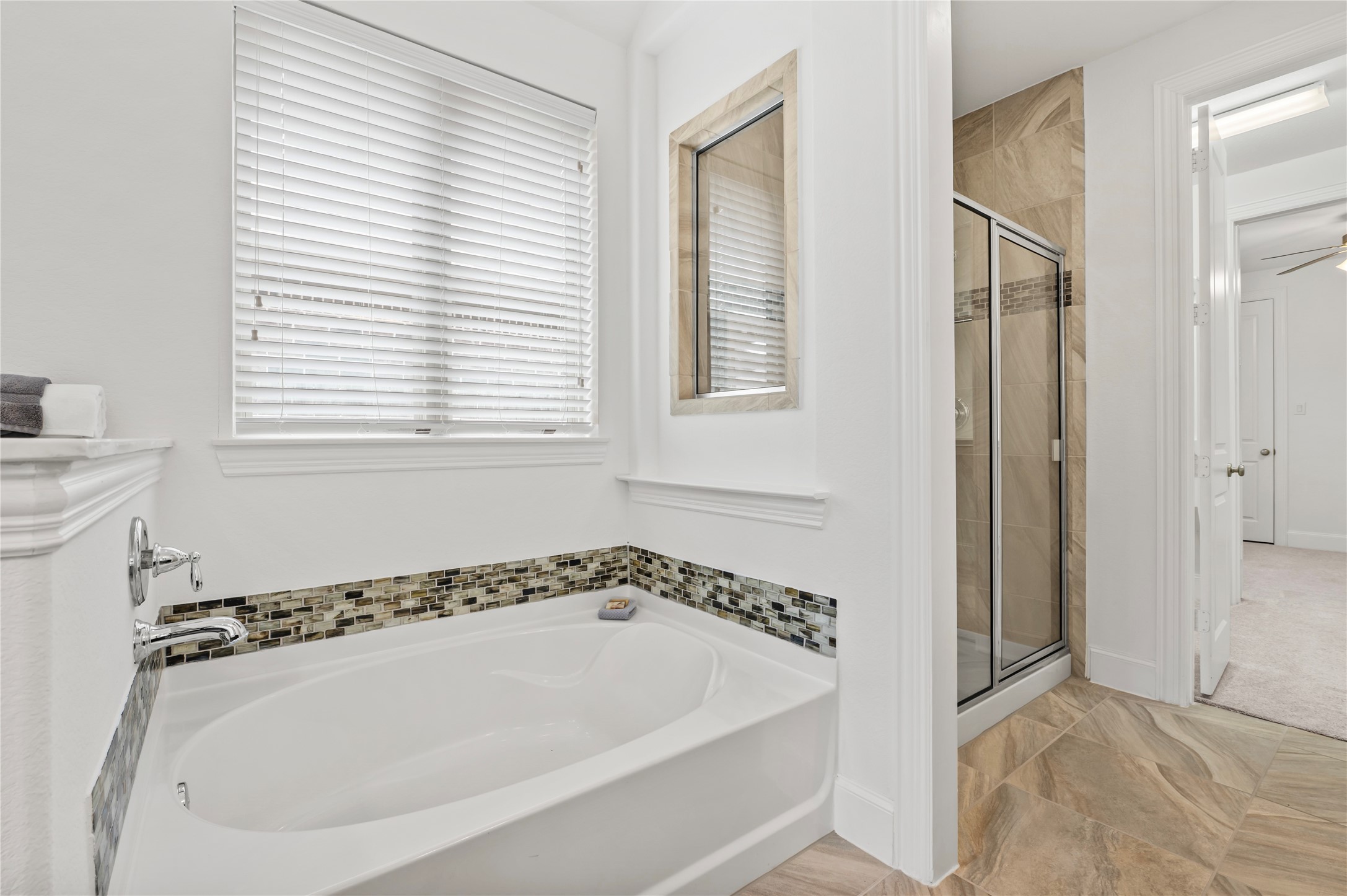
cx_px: 674
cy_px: 448
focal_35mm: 16
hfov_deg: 96.8
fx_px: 598
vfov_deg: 73.7
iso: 125
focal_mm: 16
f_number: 6.3
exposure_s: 1/5
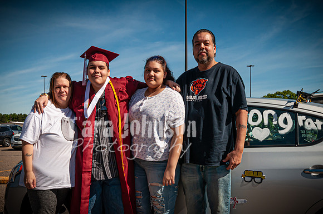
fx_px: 348
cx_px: 160
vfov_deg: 34.2
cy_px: 122
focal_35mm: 39
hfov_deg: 49.8
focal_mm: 22
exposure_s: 1/400
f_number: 10
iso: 200
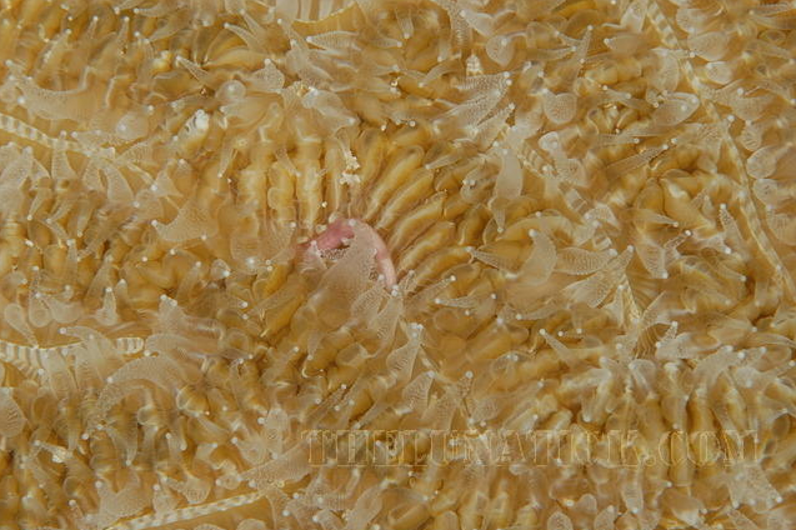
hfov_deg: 13.0
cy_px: 266
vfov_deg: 8.7
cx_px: 397
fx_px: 3503
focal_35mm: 159
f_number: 22
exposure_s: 1/250
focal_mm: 105
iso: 100
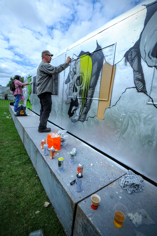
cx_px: 78
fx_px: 105
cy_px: 118
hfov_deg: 73.7
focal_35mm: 16
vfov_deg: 96.8
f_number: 13
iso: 400
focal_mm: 16
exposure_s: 1/640
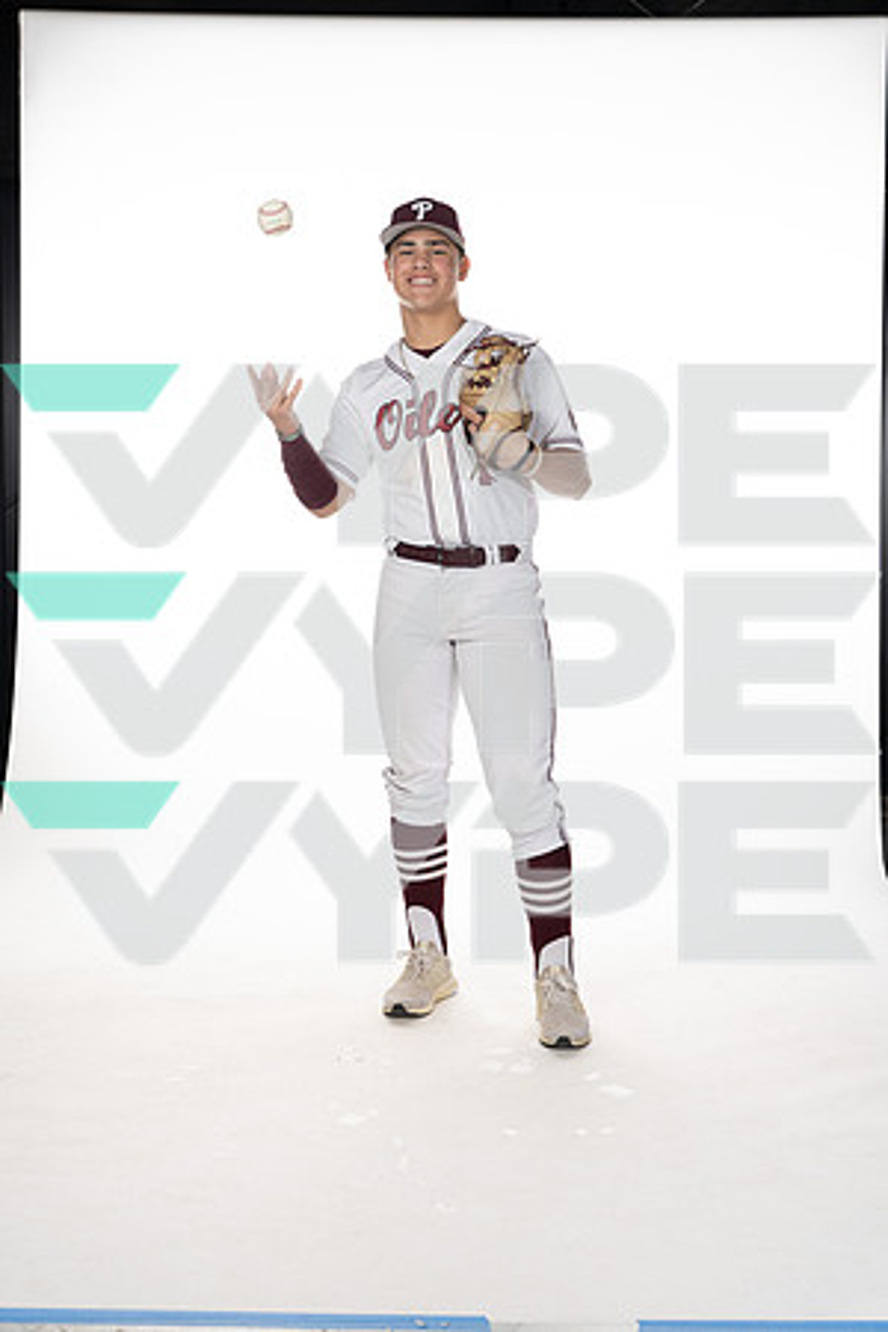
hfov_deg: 27.5
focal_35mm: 49
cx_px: 444
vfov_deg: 40.3
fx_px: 1813
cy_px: 666
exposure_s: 1/250
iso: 400
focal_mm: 49
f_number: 6.3
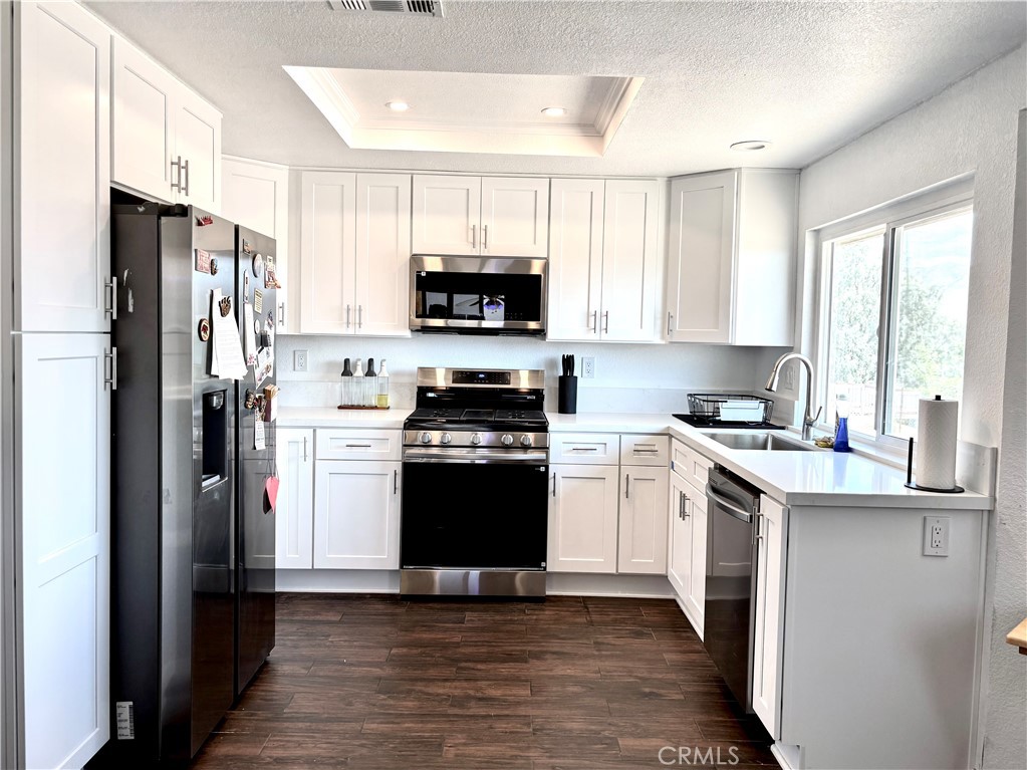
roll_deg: -1.5
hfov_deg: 67.3
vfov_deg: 53.1
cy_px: 385
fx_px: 771
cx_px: 514
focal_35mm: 26
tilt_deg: -4.4
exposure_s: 1/120
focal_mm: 5.96
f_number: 1.6
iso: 40
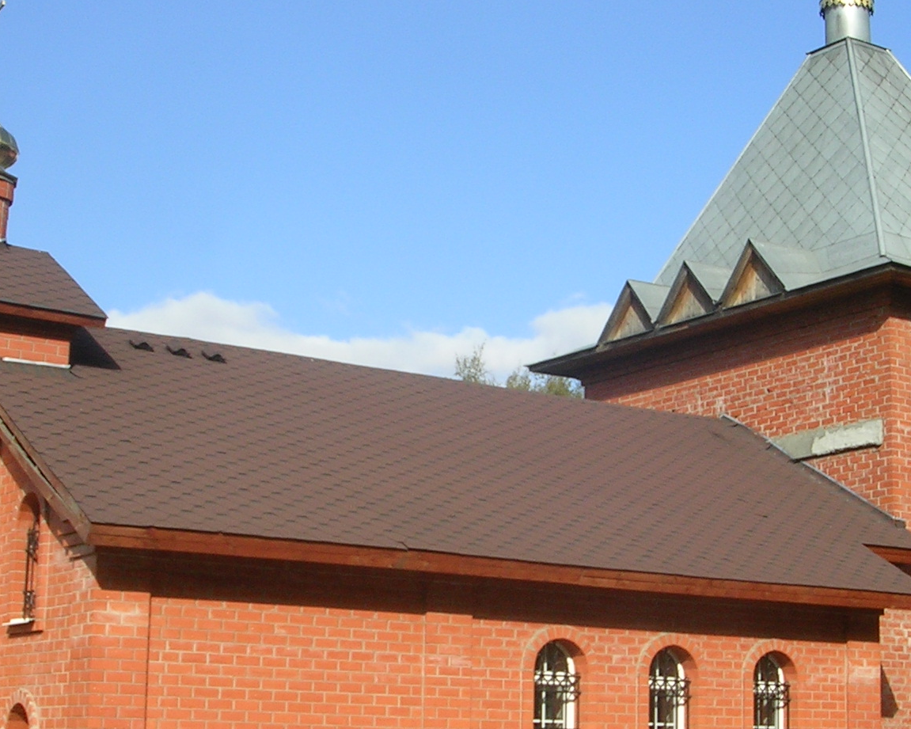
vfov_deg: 23.1
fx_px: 1780
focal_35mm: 66
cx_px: 555
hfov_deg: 28.6
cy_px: 417
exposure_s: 1/220
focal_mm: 5.8
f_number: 5.6
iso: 50
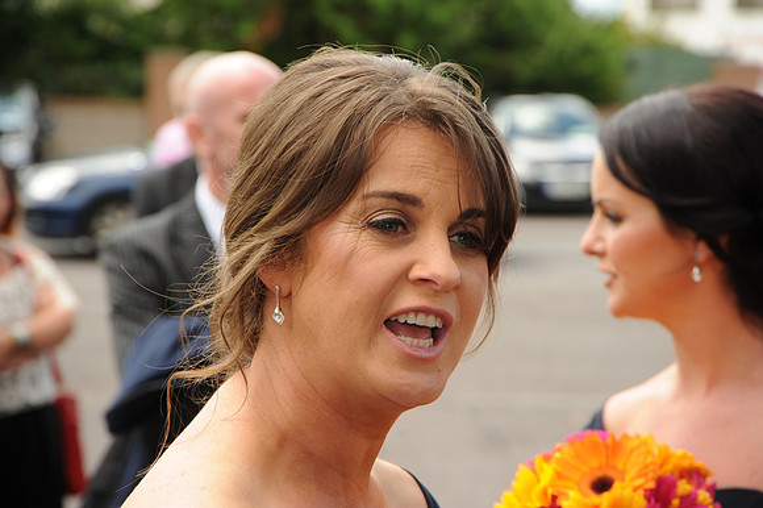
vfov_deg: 11.4
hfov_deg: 17.1
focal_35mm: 120
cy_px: 254
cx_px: 382
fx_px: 2542
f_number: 8
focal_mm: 120
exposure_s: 1/250
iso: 400
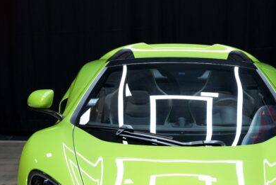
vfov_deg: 12.0
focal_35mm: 114
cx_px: 191
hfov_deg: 17.9
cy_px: 156
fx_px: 872
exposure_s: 1/100
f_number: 2.8
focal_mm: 57.9
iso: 640
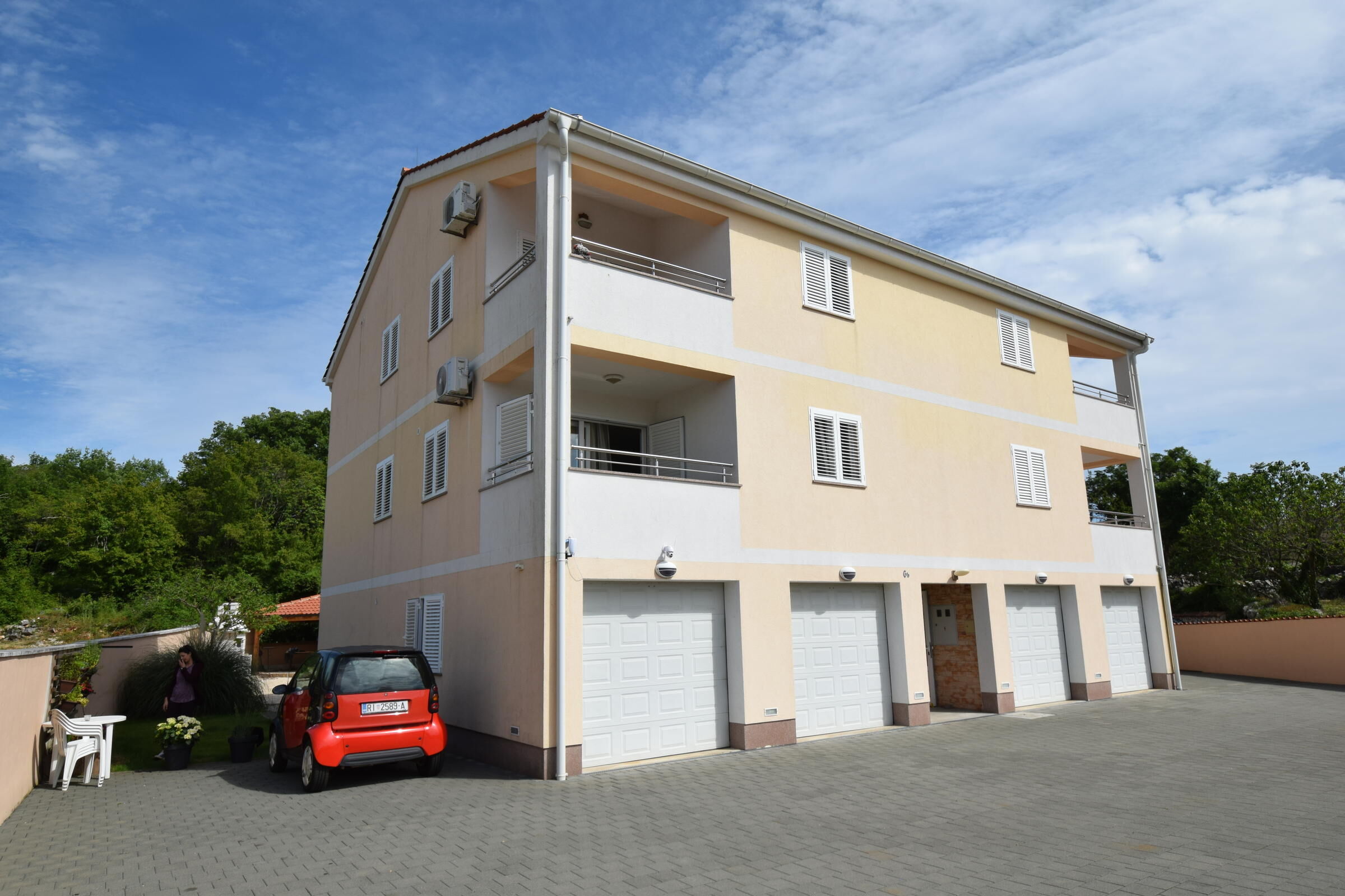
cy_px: 448
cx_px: 672
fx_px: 785
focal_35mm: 21
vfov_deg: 59.5
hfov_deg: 81.2
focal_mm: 14
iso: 200
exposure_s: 1/400
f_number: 10
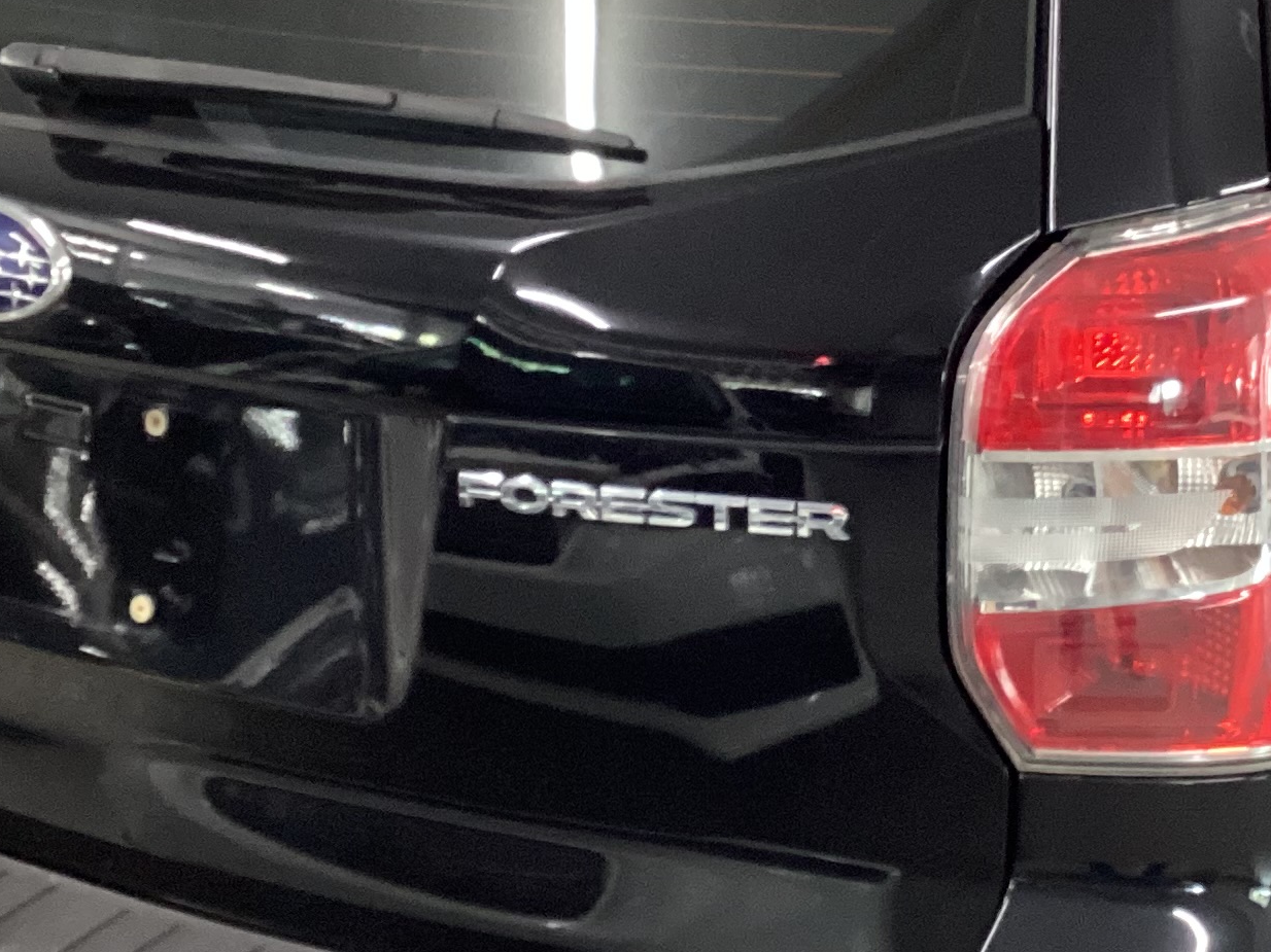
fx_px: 3010
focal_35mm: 82
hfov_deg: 23.7
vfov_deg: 18.0
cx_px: 908
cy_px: 439
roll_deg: +0.8
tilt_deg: -19.9
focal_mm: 3.3
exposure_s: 1/40
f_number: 2.4
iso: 400
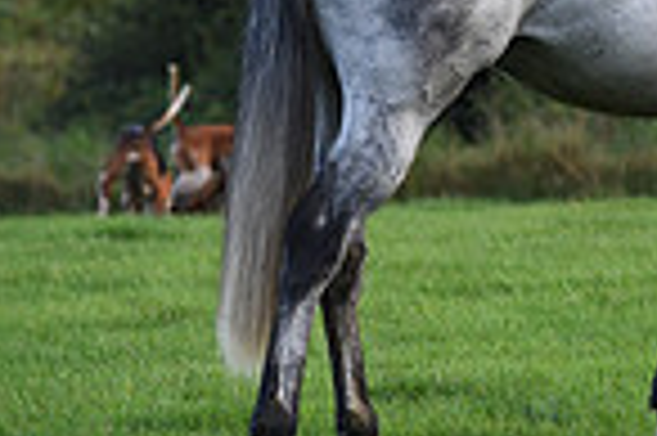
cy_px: -229
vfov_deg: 2.6
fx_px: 9443
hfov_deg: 3.9
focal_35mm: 518
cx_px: 1251
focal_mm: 130
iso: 640
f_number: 4.5
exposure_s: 1/640
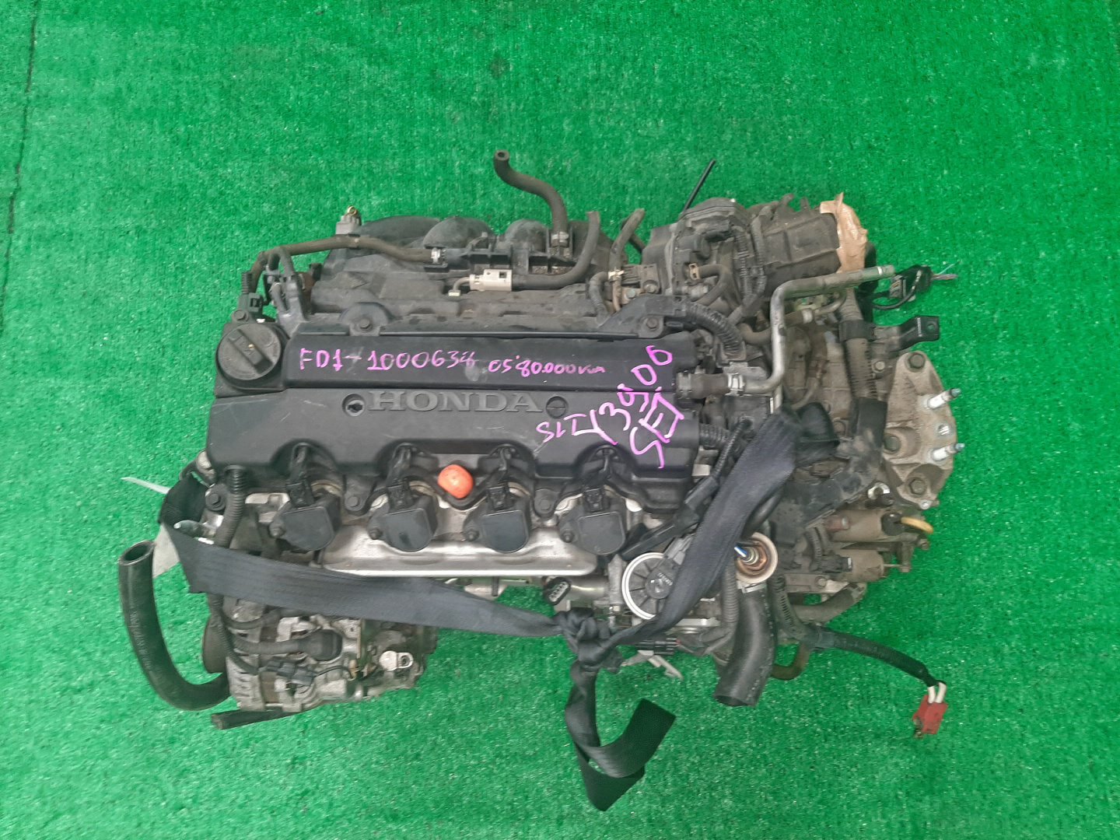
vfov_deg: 53.1
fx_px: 841
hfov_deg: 67.3
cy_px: 420
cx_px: 560
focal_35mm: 26
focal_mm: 3.93
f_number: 1.7
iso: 146
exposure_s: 1/50
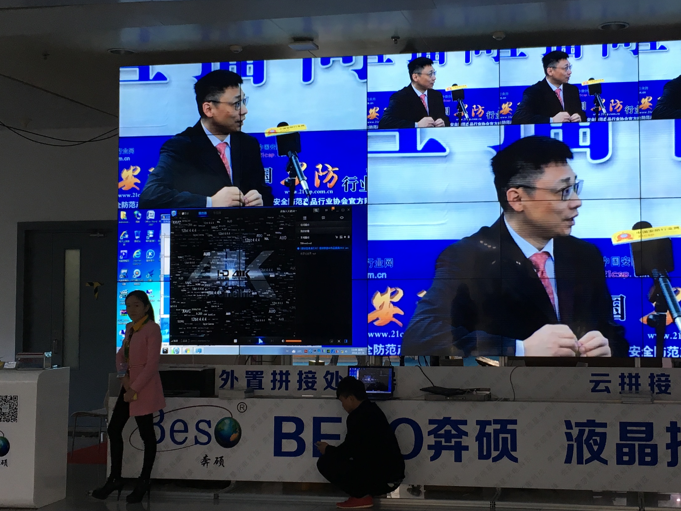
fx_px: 1062
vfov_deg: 27.0
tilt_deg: +2.5
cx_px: 421
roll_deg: -0.2
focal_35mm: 54
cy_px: 236
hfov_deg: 35.4
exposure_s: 1/33
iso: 25
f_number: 2.2
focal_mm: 4.15
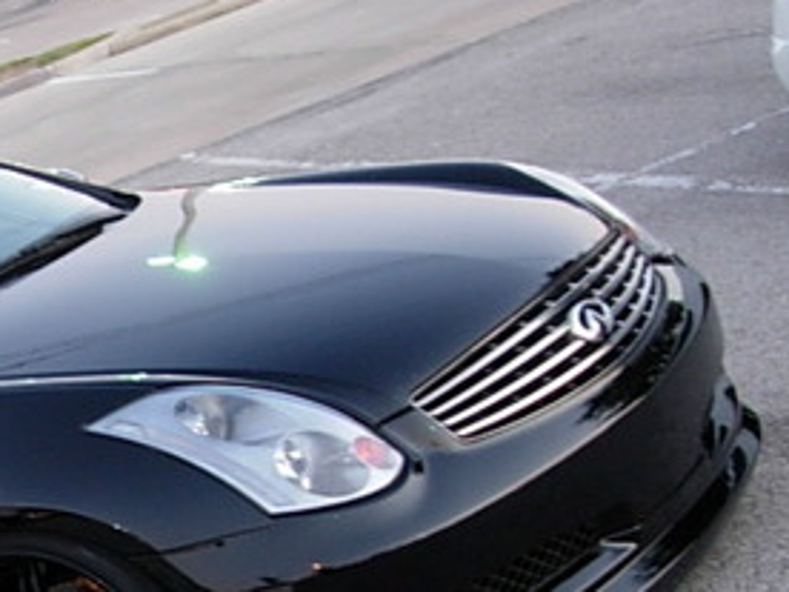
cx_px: -192
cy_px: 498
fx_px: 2507
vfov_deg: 13.4
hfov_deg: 17.0
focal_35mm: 110
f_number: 2.8
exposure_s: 1/5.4
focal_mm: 7.8
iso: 64
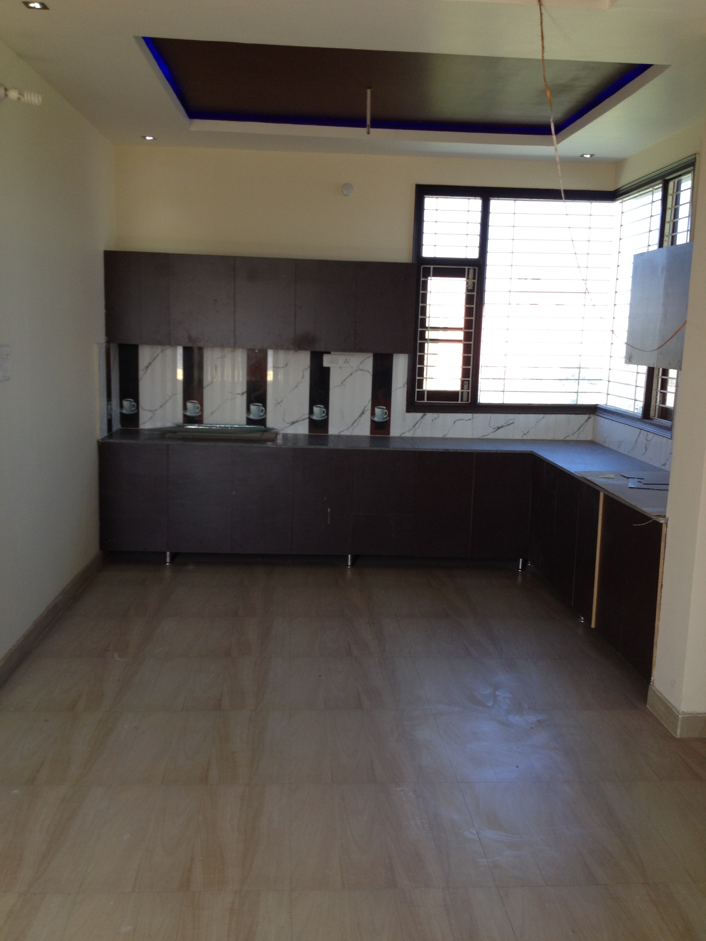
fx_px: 952
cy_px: 470
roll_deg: -0.3
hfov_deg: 40.7
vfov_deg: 52.6
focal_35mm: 35
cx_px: 353
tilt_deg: -11.7
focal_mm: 4.28
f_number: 2.4
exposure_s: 1/30
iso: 50
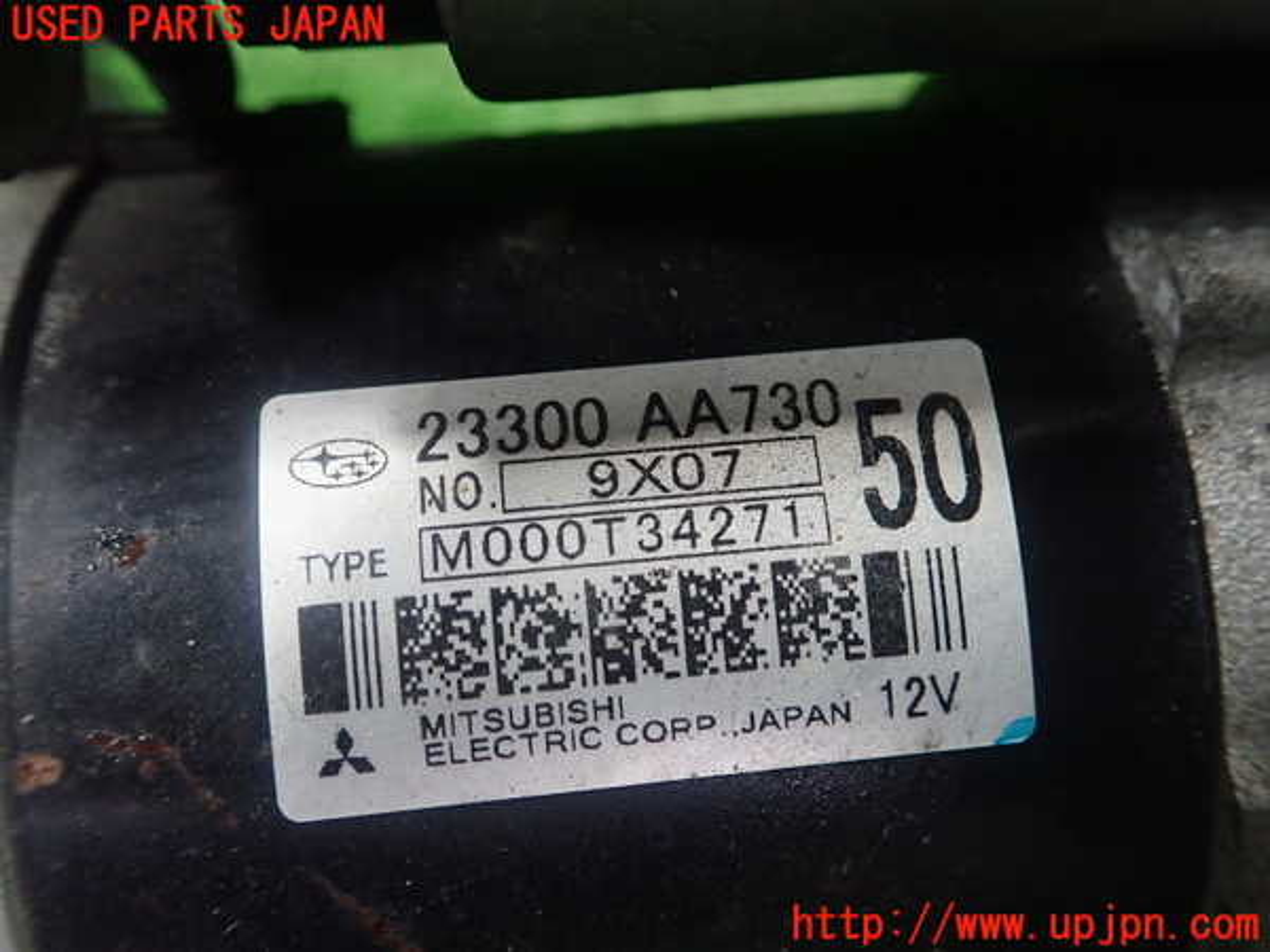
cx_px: 635
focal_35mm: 30
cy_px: 476
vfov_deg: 46.8
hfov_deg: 60.0
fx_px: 1101
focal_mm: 5.5
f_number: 2.3
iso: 500
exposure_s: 1/125
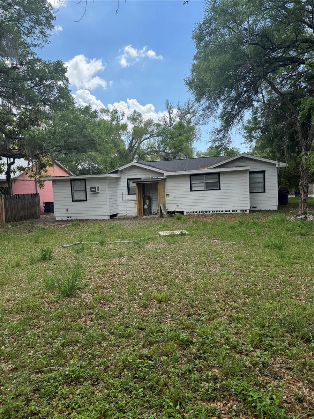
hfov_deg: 56.8
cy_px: 210
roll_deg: +2.2
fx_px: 290
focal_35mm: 24
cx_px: 157
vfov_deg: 71.6
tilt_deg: -4.4
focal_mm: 6.76
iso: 80
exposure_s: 1/1818
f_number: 1.78
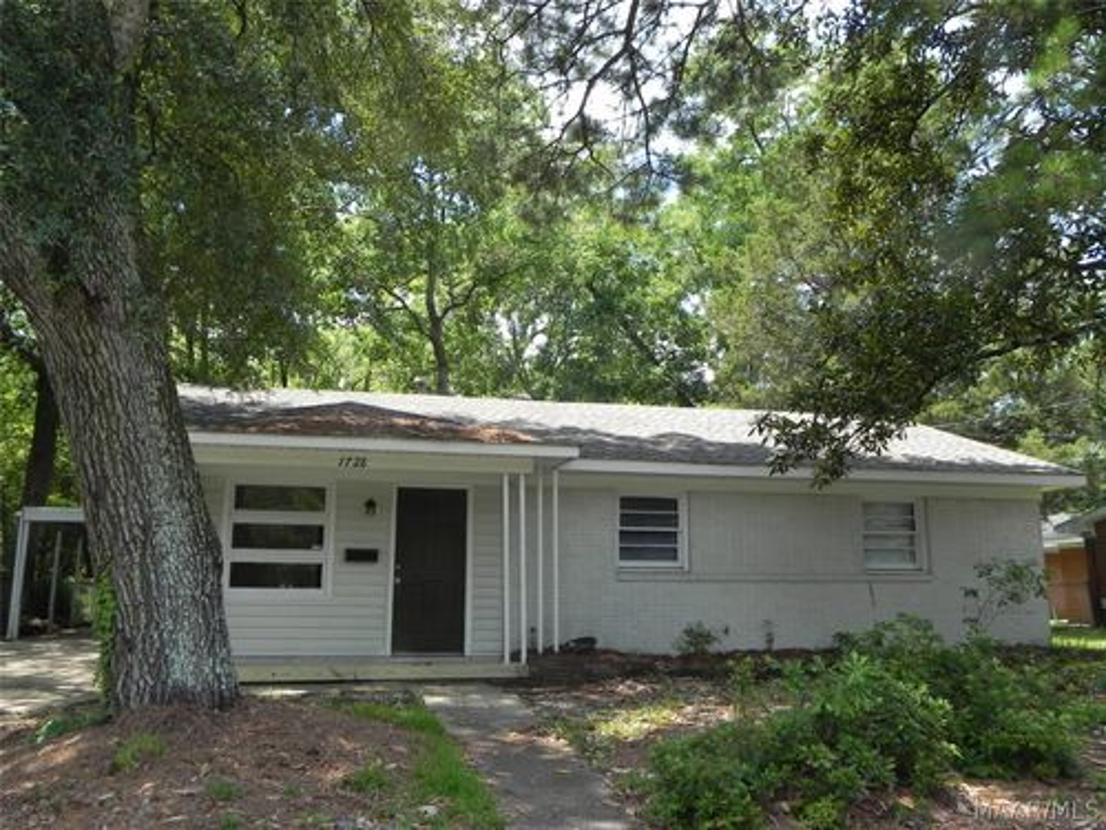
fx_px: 1054
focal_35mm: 33
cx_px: 553
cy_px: 415
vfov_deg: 42.9
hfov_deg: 55.4
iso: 160
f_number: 5
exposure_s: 1/177
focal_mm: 5.9
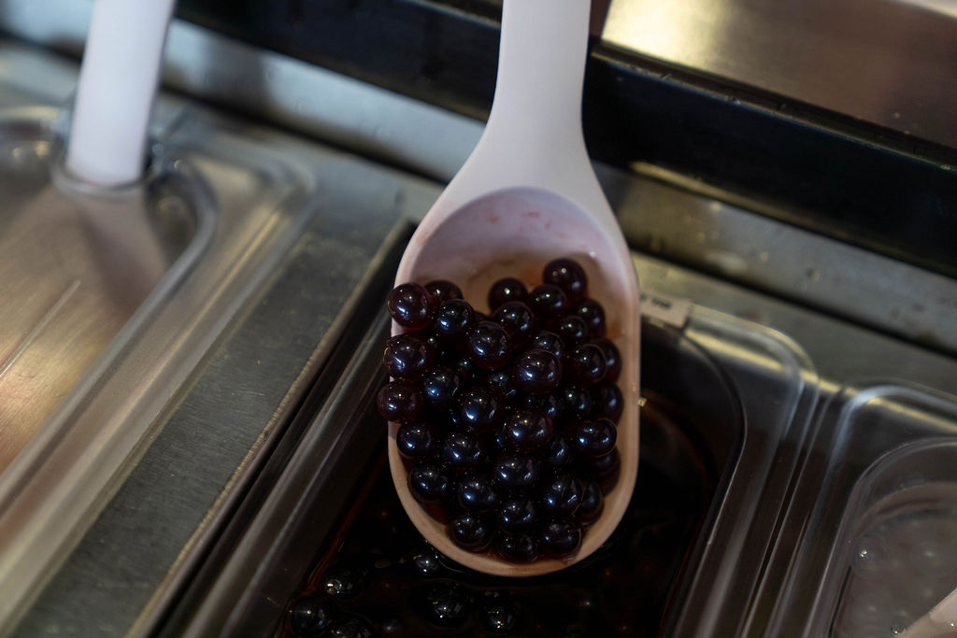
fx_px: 1861
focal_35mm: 70
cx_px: 478
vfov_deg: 19.5
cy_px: 319
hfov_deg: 28.8
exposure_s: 1/400
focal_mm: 70
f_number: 2.8
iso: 500
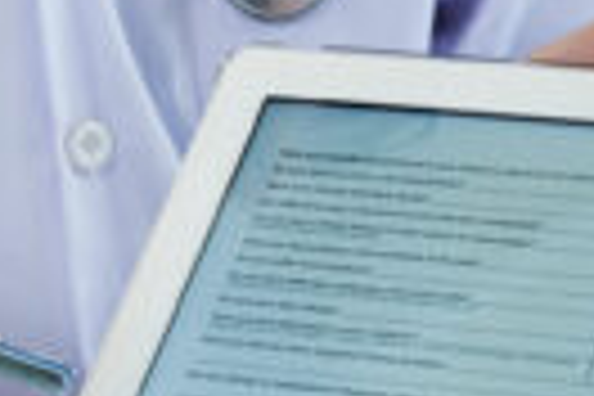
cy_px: 292
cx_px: -36
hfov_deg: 9.0
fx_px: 3745
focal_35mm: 227
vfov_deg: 6.0
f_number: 8
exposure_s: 1/40
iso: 500
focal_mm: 60
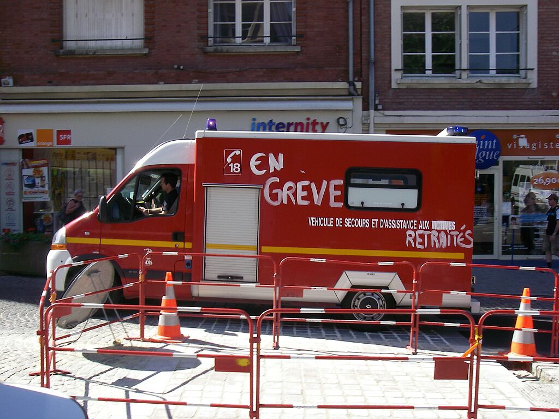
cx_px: 280
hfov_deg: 42.9
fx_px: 711
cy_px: 210
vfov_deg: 32.9
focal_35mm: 44
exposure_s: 1/100
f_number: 6.8
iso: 64
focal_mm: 7.3
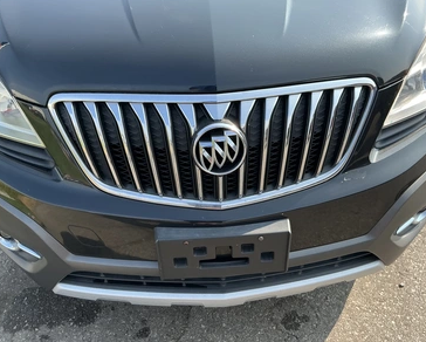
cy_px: 172
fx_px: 379
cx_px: 217
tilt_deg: -35.7
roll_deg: +1.1
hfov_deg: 58.7
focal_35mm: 30
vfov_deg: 48.6
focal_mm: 3
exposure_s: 1/367
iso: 25
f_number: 1.8
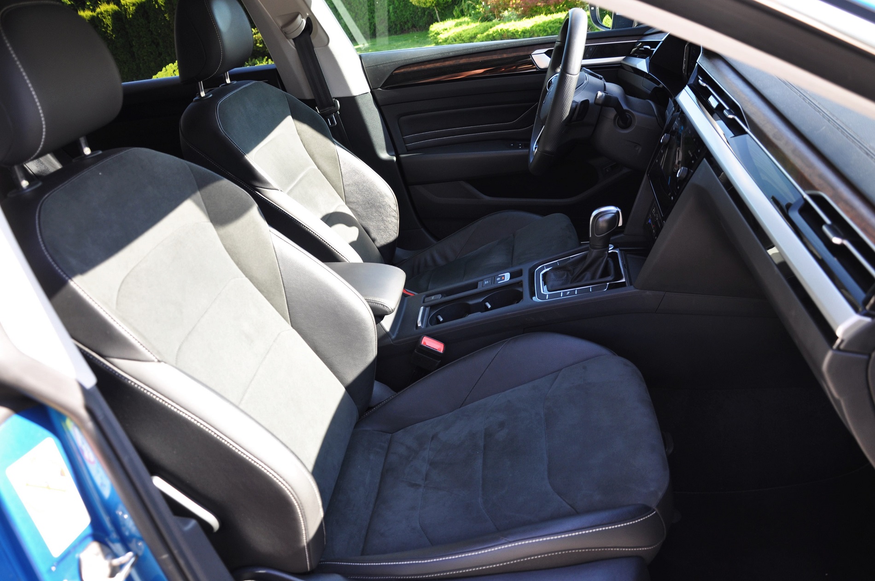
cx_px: 438
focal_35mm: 27
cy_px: 290
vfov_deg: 47.8
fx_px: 655
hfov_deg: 67.5
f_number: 5
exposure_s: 1/100
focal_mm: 18
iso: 250
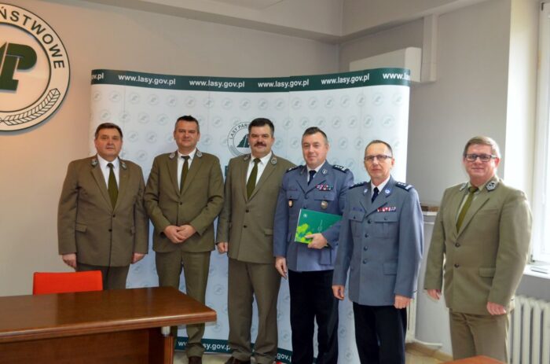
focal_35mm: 39
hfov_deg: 49.7
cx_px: 275
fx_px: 594
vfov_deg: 34.0
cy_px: 182
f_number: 4.2
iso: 1600
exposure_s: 1/60
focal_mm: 26
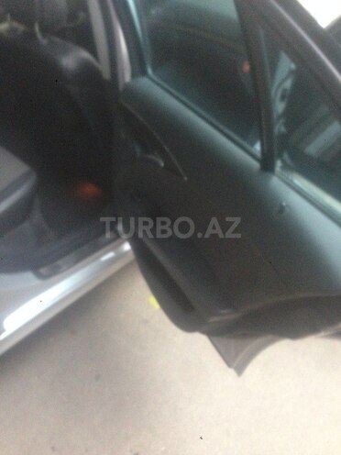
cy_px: 228
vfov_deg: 55.4
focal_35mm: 33
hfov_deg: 42.9
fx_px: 433
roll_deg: -12.9
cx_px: 170
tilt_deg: -29.0
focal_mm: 4.12
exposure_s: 1/20
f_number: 2.4
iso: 400
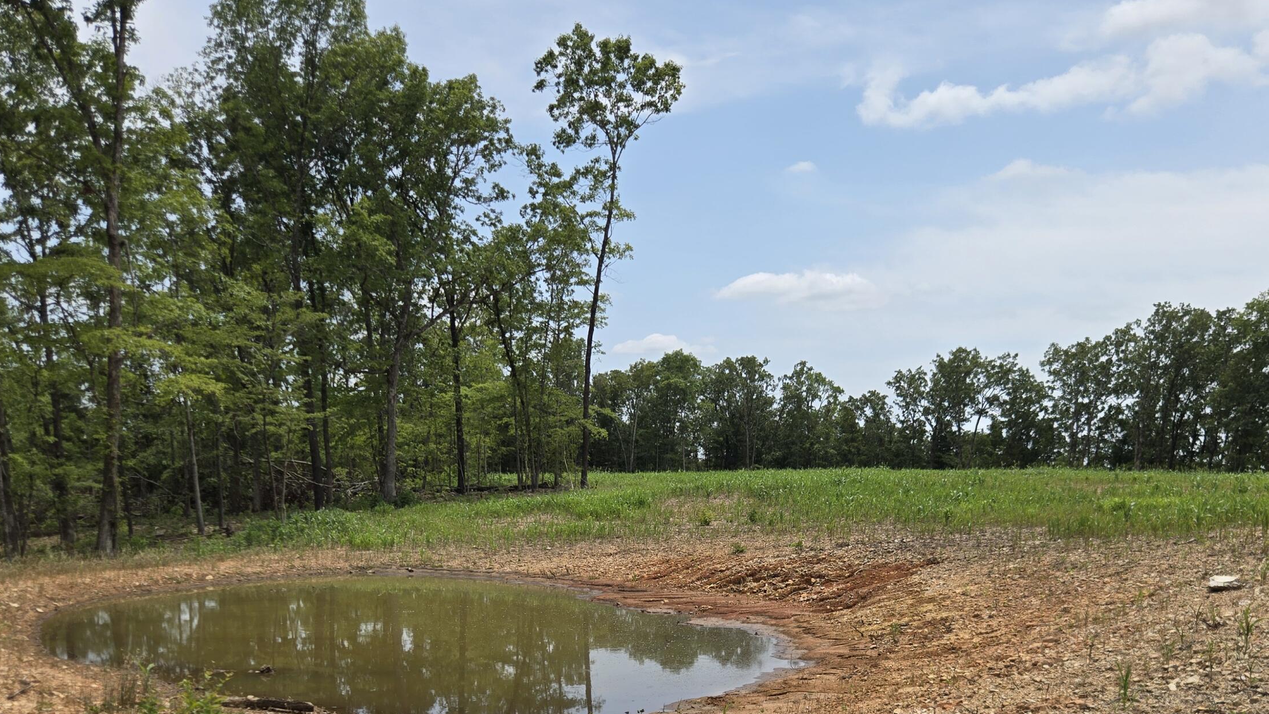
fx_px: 1144
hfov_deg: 57.6
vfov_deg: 33.1
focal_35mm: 34
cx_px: 763
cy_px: 626
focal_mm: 5.4
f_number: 1.8
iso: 25
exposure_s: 1/2192
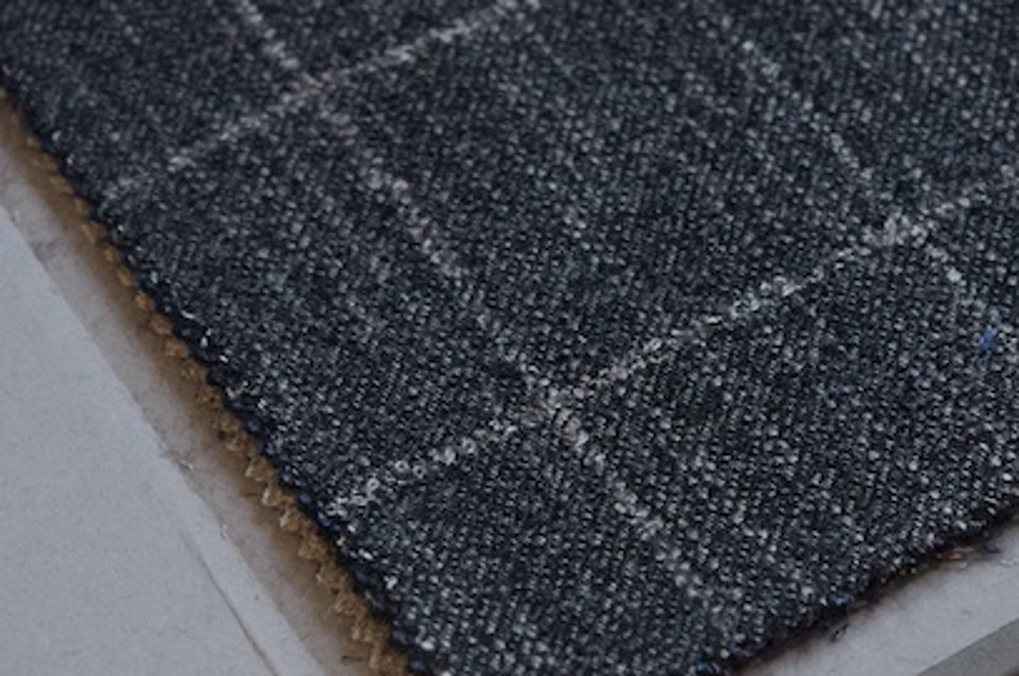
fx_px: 3646
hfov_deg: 15.9
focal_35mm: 129
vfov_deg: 10.6
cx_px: 596
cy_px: 294
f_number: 8
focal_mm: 55
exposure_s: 1/125
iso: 6400
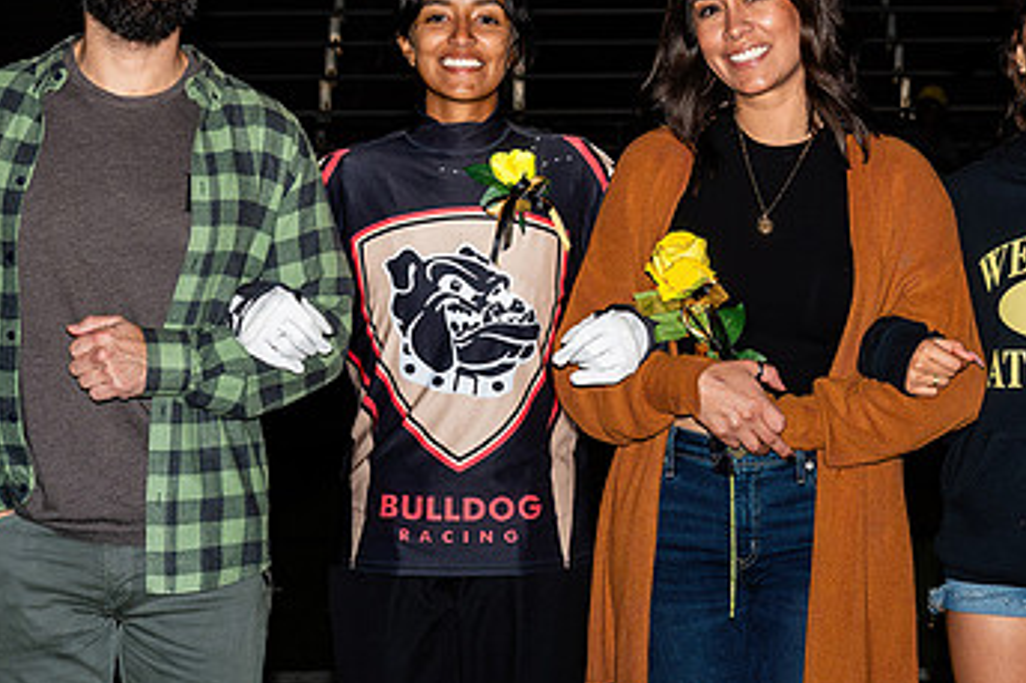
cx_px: 623
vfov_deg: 10.6
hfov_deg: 15.9
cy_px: 370
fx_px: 3675
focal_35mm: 129
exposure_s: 1/200
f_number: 5
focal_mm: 42
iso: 320
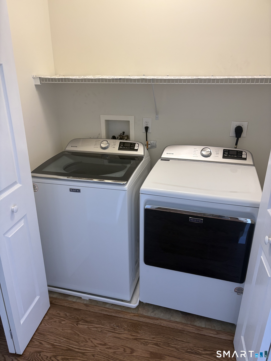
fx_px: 271
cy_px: 180
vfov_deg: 67.3
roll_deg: +1.2
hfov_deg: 53.1
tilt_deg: -18.6
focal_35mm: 26
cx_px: 136
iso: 125
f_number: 1.6
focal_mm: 5.96
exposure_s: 1/60
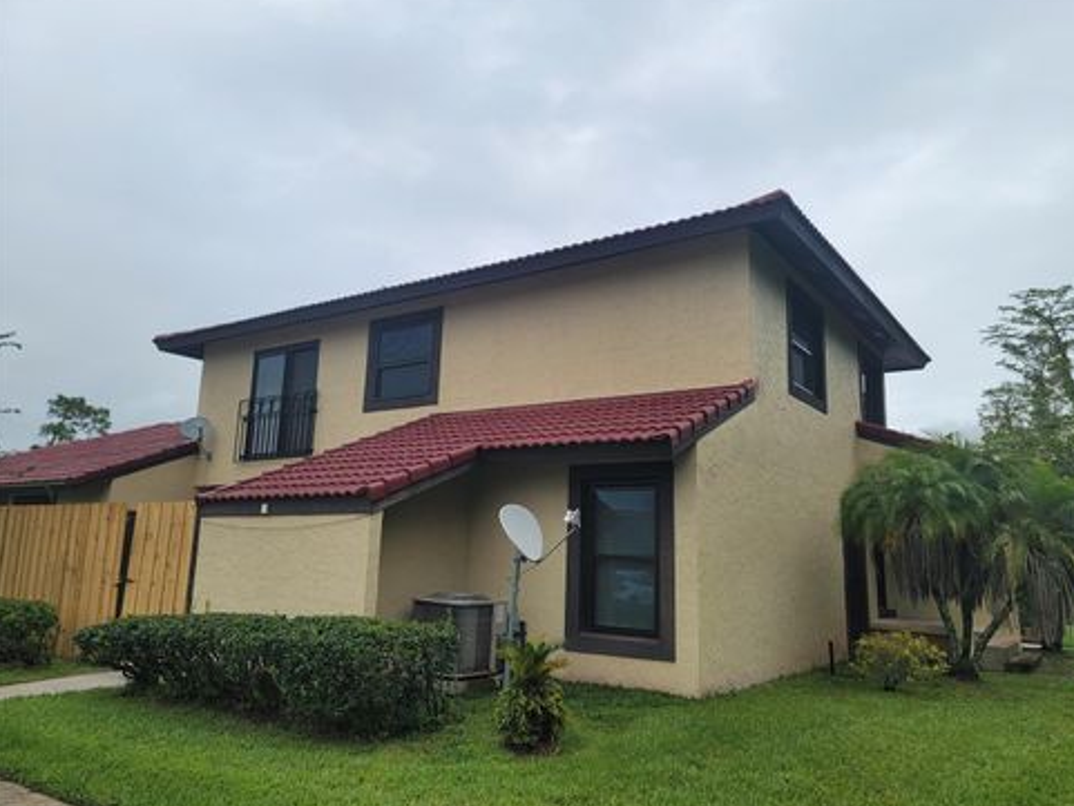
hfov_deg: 67.3
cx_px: 549
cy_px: 403
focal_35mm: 26
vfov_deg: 53.1
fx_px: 807
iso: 20
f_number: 1.8
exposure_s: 1/1276
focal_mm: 7
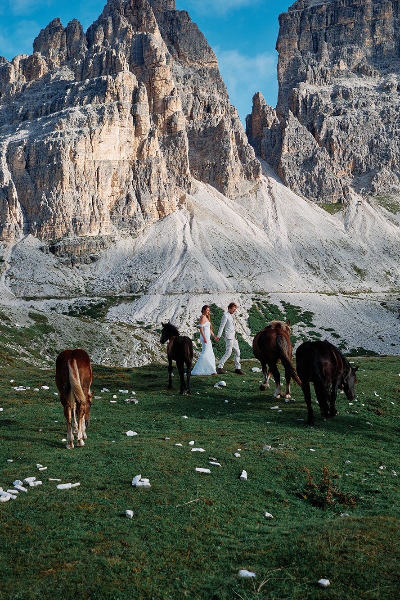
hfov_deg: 31.8
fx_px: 700
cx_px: 231
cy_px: 251
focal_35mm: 42
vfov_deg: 46.2
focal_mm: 23
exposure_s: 1/1900
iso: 125
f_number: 2.8
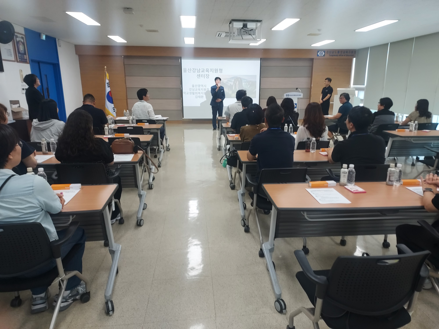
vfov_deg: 56.8
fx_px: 304
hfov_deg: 71.6
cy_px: 164
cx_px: 220
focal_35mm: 24
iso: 100
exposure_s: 1/60
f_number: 1.8
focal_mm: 4.6
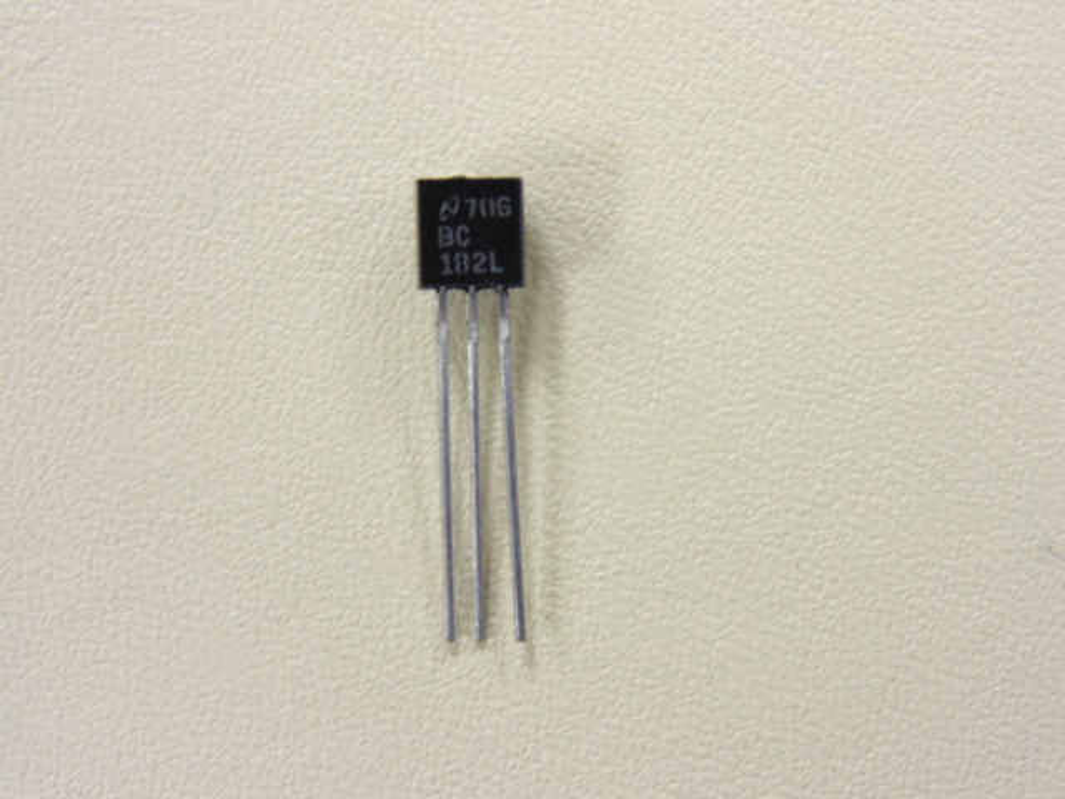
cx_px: 532
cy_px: 400
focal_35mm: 98
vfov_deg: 15.1
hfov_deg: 20.0
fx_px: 3015
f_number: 4.6
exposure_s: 1/20
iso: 400
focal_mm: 17.5
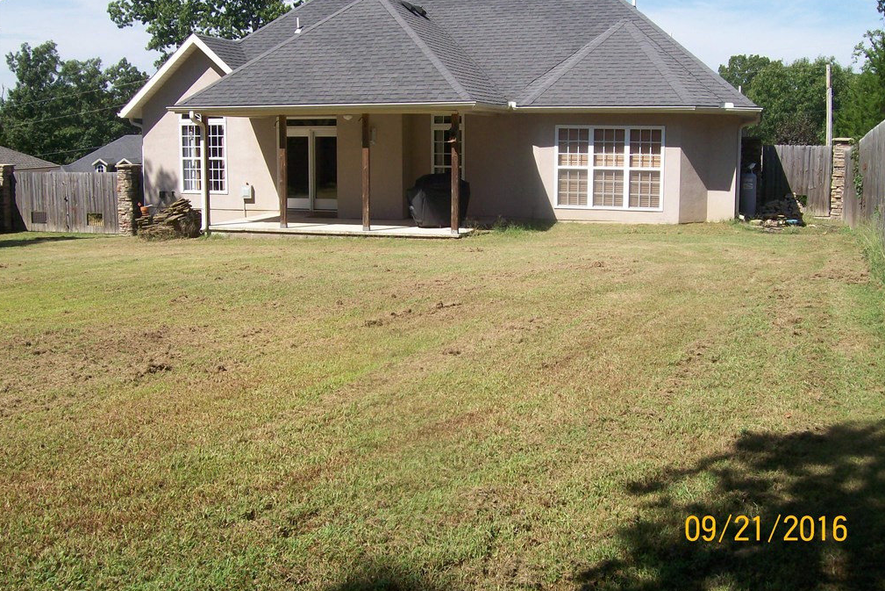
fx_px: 934
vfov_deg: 35.0
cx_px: 444
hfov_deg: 50.7
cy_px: 272
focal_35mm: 38
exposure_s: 1/501
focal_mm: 6
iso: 80
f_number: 4.8
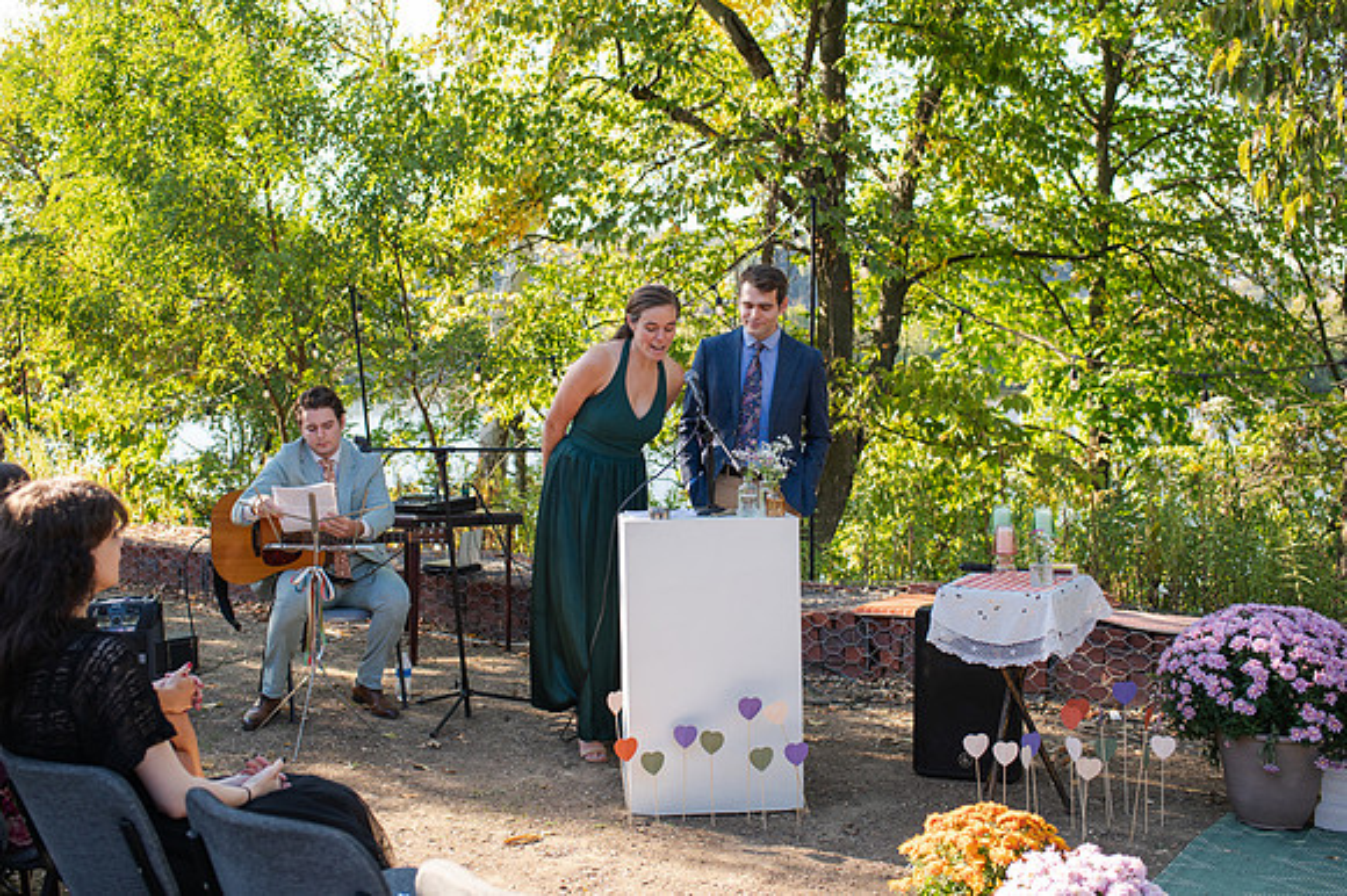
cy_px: 403
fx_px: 1439
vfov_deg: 34.6
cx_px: 674
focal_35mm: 38
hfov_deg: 50.2
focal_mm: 35
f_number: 3.5
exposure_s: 1/1250
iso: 560
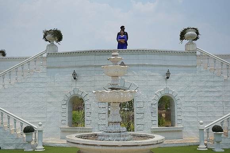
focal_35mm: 50
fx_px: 320
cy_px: 76
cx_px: 115
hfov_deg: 39.6
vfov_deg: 27.0
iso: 125
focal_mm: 50
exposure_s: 1/6400
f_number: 2.2
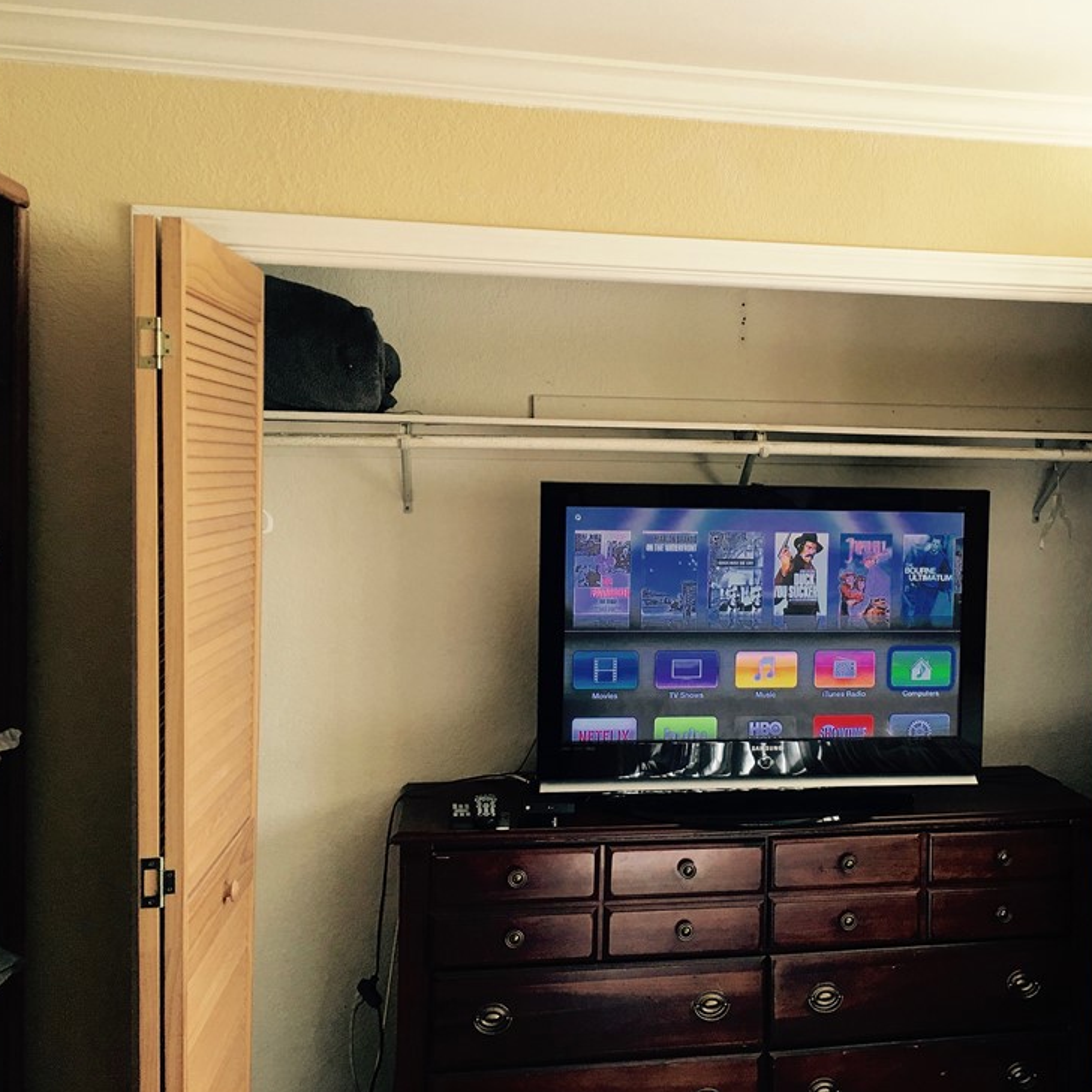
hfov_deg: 45.2
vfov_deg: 46.0
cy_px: 530
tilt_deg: -1.9
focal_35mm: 36
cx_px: 746
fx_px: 1285
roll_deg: -1.8
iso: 25
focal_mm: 4.15
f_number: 2.2
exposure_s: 1/30
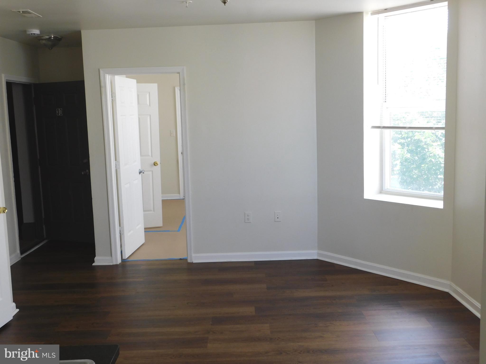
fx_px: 505
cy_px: 182
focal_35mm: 36
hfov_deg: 51.4
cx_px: 243
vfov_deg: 39.7
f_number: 3.5
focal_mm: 6.3
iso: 125
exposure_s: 1/50
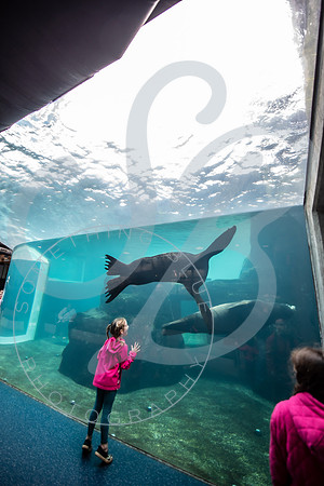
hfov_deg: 81.2
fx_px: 189
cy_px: 243
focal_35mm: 14
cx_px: 162
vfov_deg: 104.3
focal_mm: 14
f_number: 2.8
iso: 500
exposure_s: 1/250
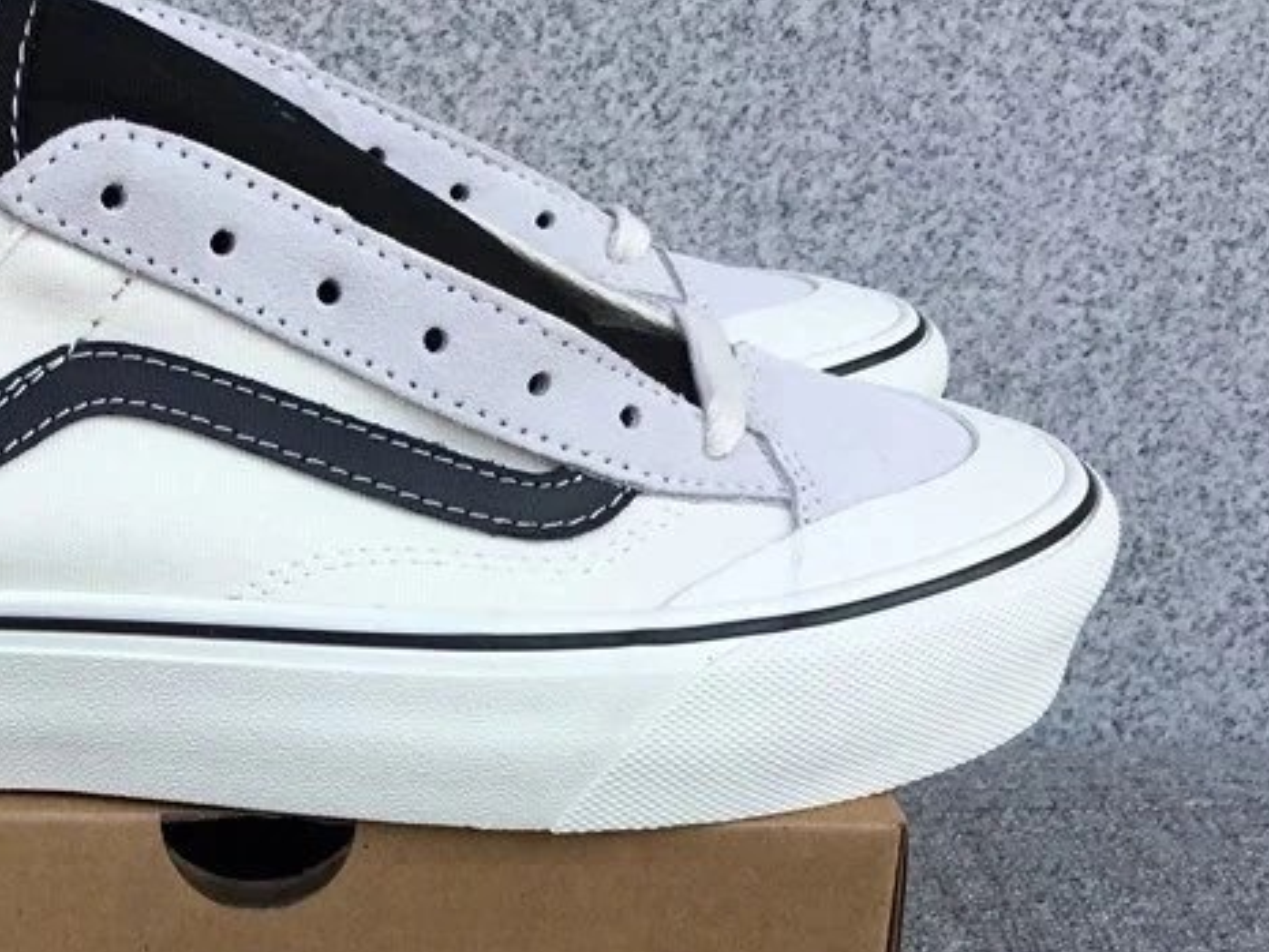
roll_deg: -0.4
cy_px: 694
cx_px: 265
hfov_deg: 31.4
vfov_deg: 24.2
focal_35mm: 60
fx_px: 2200
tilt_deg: -21.0
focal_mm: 3.3
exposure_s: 1/422
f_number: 2.4
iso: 25
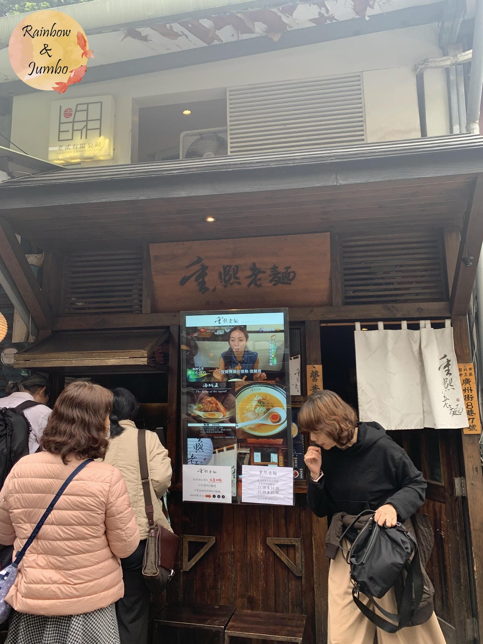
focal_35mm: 26
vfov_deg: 67.3
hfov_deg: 53.1
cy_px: 322
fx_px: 484
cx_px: 242
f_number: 1.8
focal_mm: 4.25
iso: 32
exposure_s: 1/122
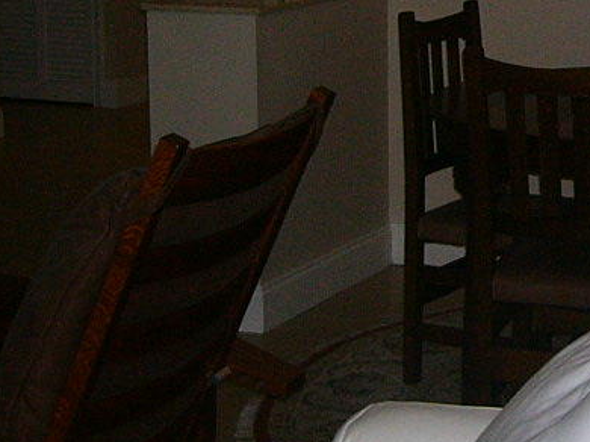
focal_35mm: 115
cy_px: 73
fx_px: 1959
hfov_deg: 16.6
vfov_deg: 12.8
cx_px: 647
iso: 100
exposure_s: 1/80
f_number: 2.8
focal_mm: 5.8
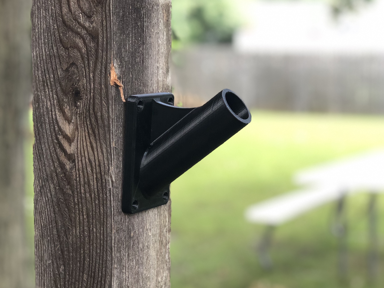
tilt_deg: -6.6
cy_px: 144
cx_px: 192
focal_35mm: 52
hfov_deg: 36.8
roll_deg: +0.7
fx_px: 577
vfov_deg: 28.0
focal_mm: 6
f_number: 2.4
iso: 80
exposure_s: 1/60
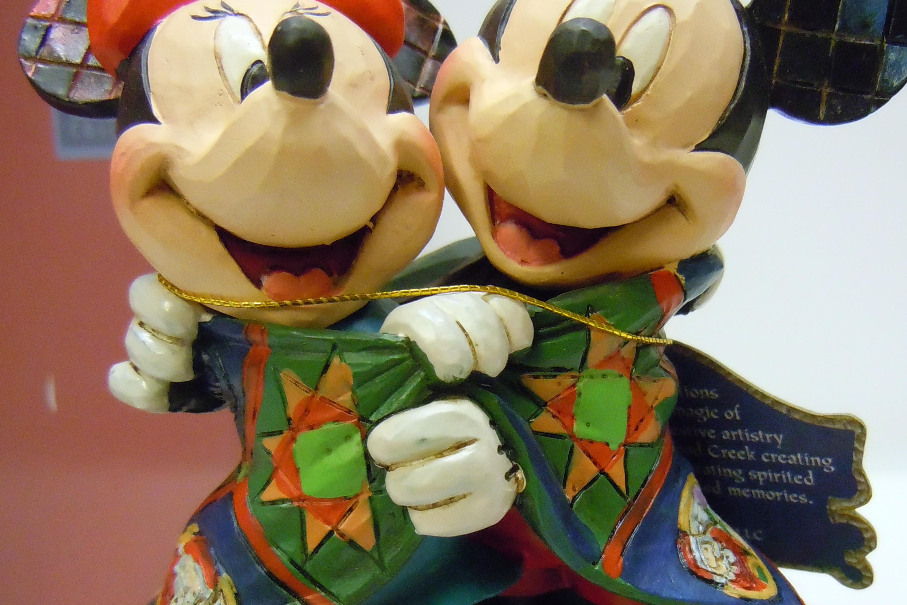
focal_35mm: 42
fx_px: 1058
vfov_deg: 31.7
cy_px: 386
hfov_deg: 46.4
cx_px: 457
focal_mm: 5.4
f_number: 3.5
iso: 800
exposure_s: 1/50
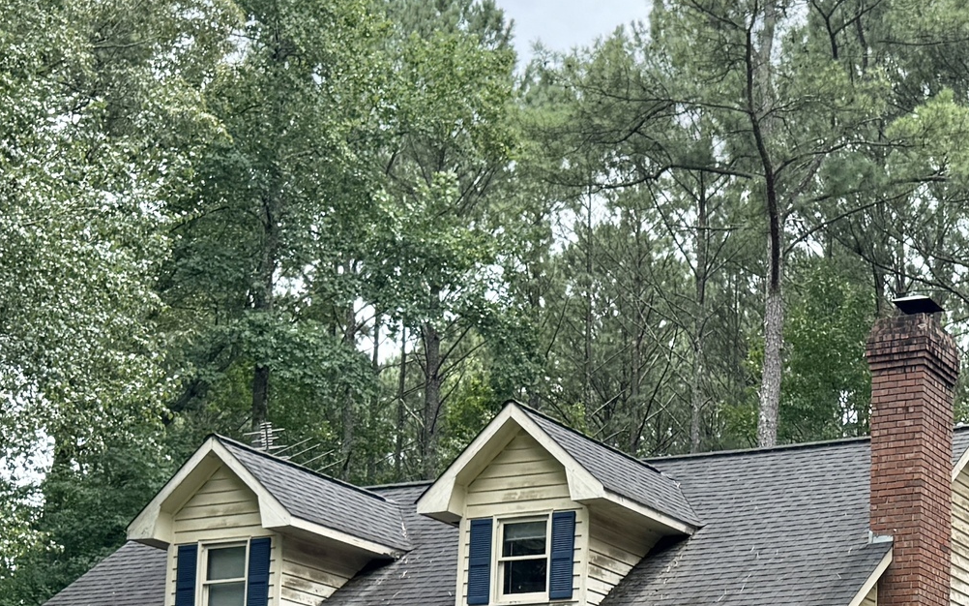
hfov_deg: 25.1
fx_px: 2060
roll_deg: -0.5
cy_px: 797
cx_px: 981
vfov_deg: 15.8
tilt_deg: +5.9
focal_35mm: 78
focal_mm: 6.76
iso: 80
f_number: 1.78
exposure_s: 1/980
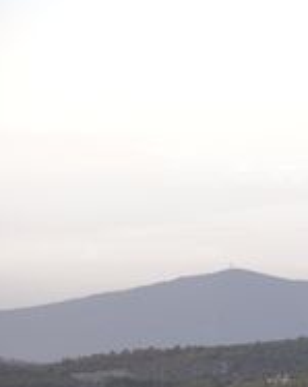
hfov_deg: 7.8
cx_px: 527
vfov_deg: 10.0
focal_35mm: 193
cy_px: 309
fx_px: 2205
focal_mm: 50
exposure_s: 1/50
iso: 100
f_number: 5
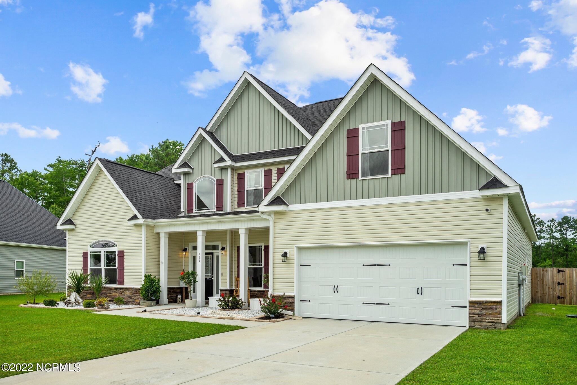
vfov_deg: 46.4
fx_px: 449
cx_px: 288
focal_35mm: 28
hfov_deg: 65.5
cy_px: 192
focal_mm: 28
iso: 125
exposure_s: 1/400
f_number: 8
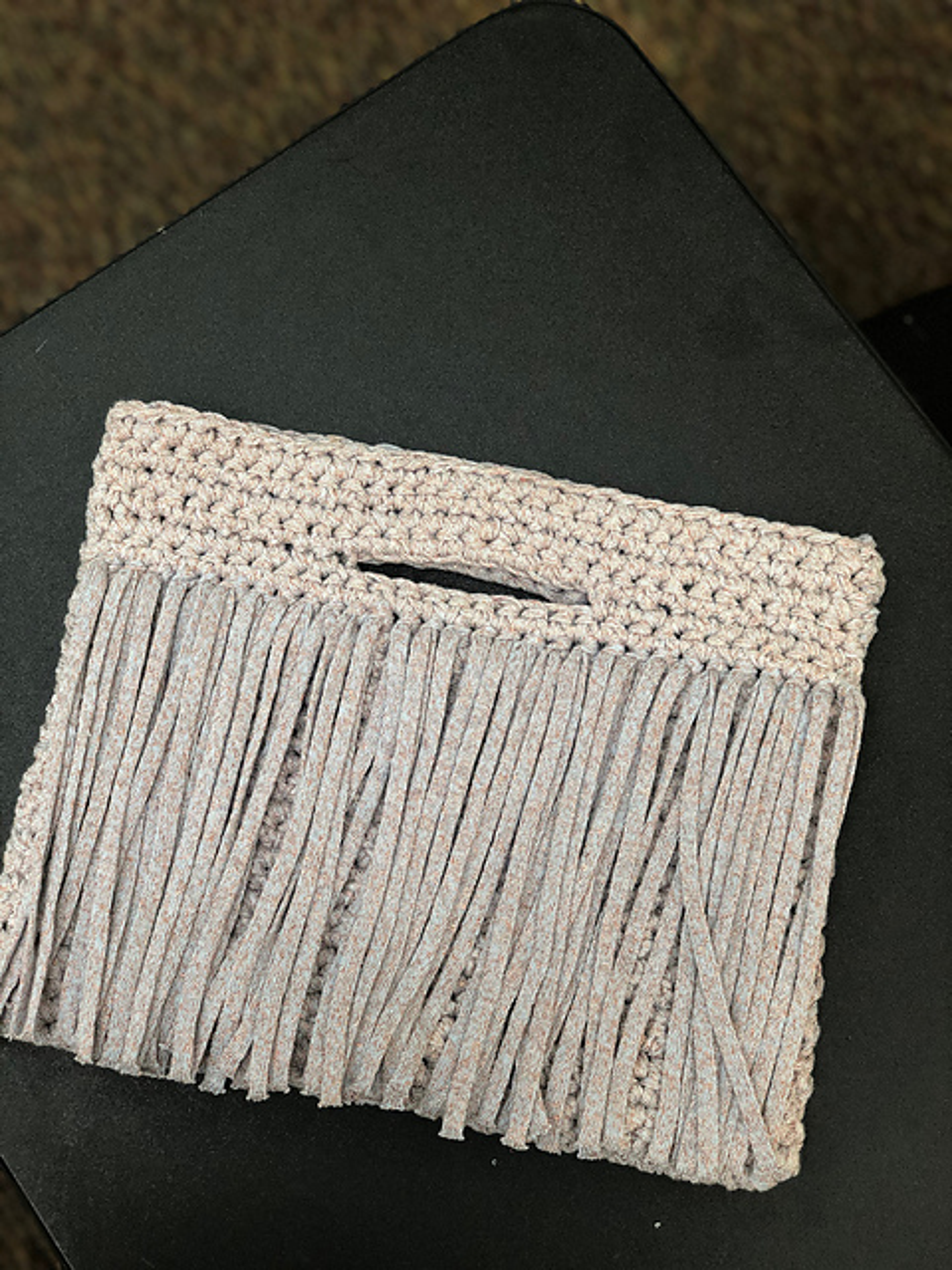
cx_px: 476
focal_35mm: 52
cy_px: 635
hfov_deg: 28.0
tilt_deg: -77.7
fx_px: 1907
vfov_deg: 36.8
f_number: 2.4
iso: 100
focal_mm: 6
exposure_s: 1/60
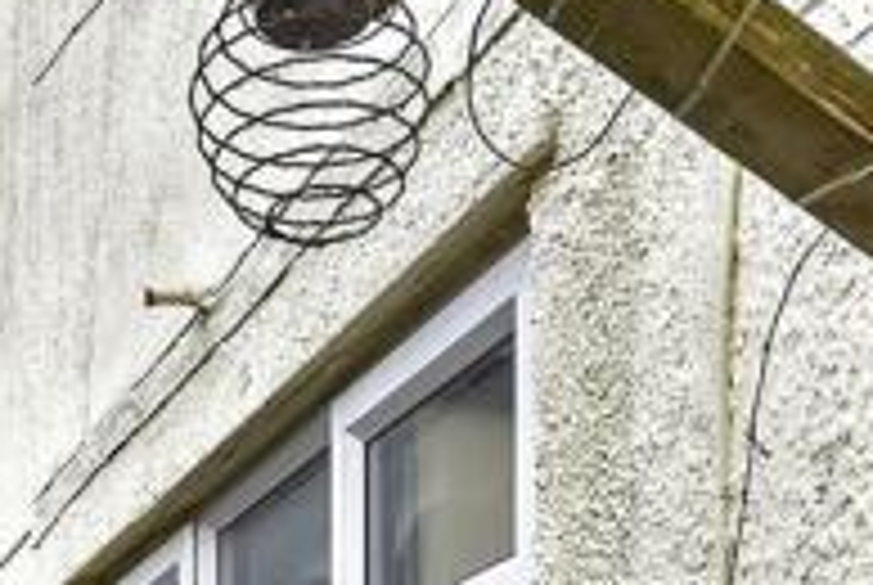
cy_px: 1042
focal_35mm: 79
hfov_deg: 25.3
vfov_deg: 15.1
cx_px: 202
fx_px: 1919
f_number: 8
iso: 200
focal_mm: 10
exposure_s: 1/60
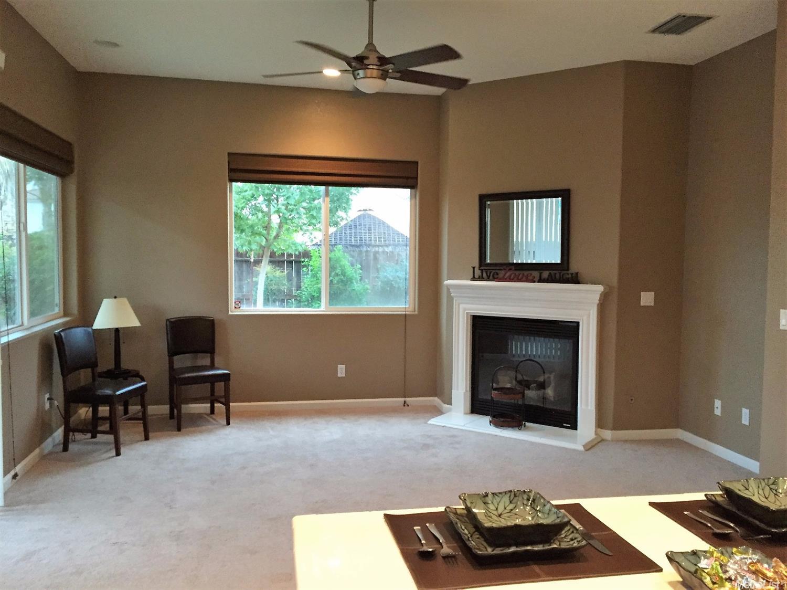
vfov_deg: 48.2
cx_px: 394
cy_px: 295
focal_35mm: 29
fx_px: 659
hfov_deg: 61.7
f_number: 2.2
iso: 200
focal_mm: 4.15
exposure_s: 1/30
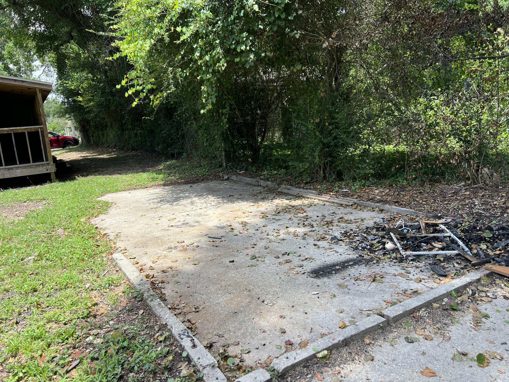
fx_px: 382
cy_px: 191
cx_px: 254
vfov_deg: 53.1
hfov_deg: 67.3
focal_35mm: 26
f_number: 1.5
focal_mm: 5.7
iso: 50
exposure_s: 1/873
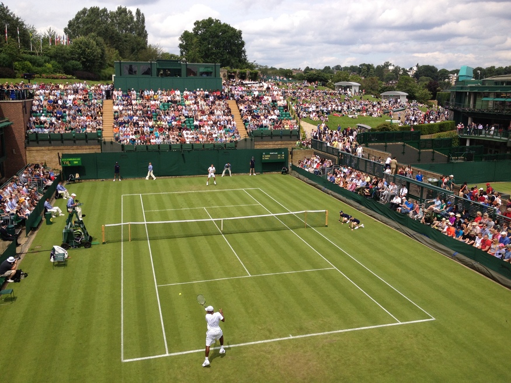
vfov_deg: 40.7
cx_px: 256
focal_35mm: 35
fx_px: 517
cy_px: 192
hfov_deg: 52.6
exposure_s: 1/1783
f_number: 2.4
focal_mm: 4.28
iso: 64
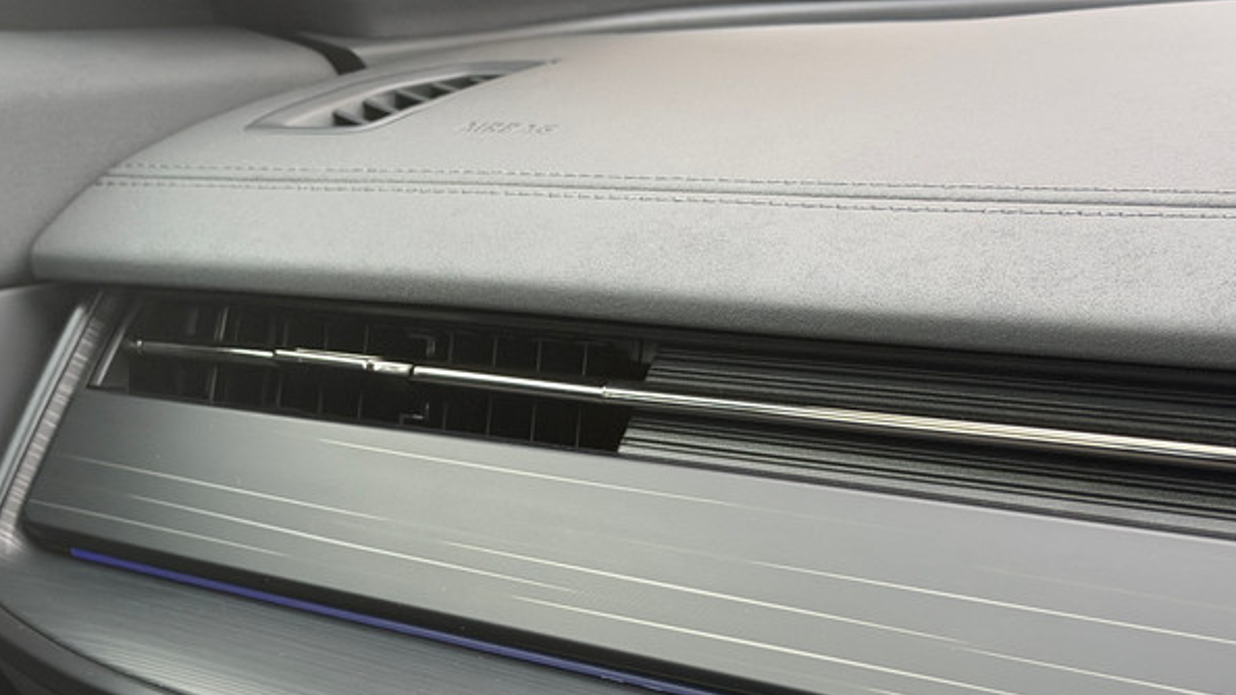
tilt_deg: -12.2
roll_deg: +2.1
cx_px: 487
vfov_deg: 16.3
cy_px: 464
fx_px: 2425
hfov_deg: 28.5
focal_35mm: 74
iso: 125
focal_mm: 6.76
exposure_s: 1/100
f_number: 1.78
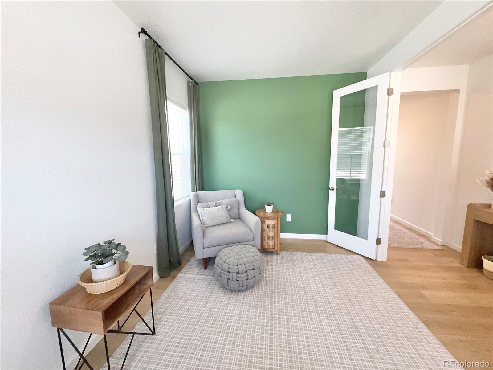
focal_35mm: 14
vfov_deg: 85.7
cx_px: 246
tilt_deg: -8.0
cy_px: 185
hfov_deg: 102.1
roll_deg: +0.6
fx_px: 199
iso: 200
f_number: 2.2
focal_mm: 2.22
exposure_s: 1/120
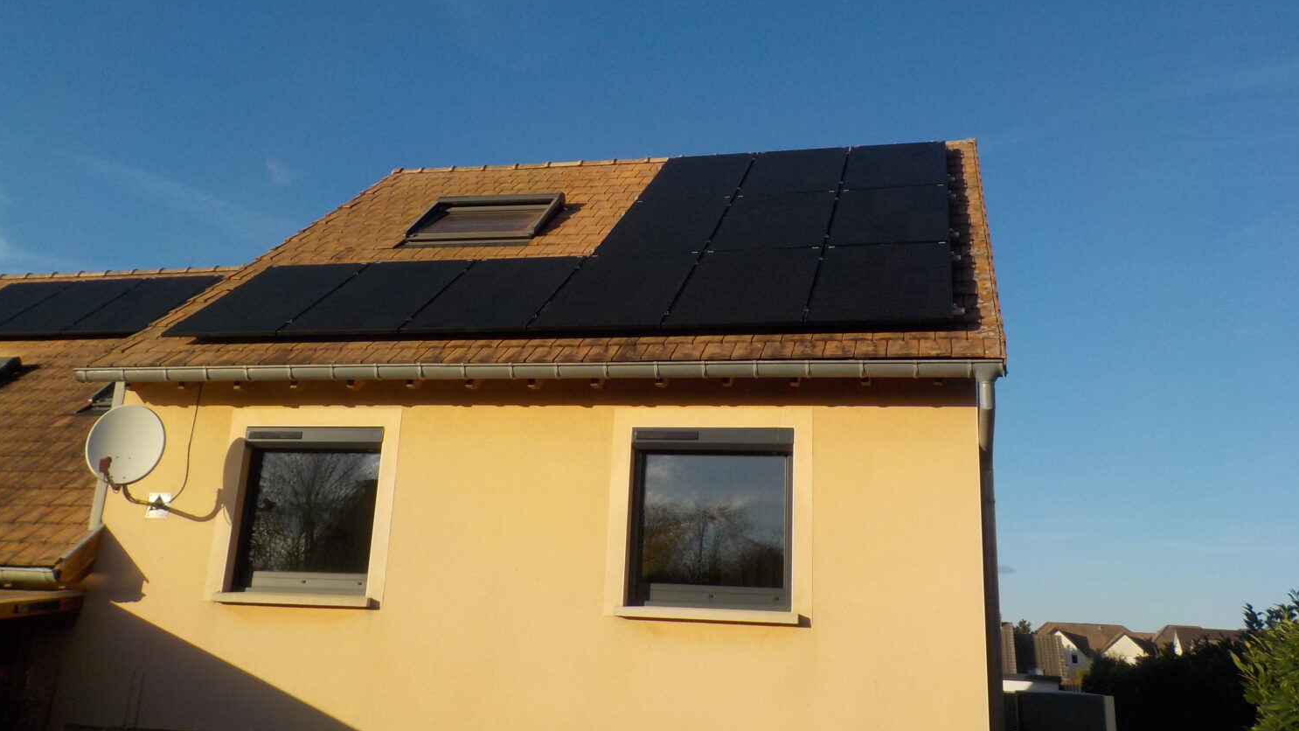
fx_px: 1137
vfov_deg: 35.4
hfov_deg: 59.5
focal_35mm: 33
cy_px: 258
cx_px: 651
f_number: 3.3
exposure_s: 1/1250
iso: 125
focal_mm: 4.1
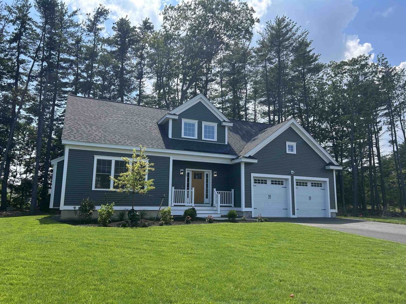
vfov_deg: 53.1
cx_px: 203
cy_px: 152
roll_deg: -0.5
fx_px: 305
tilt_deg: +9.4
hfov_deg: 67.3
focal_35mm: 26
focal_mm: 5.7
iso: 50
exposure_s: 1/2695
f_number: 1.5
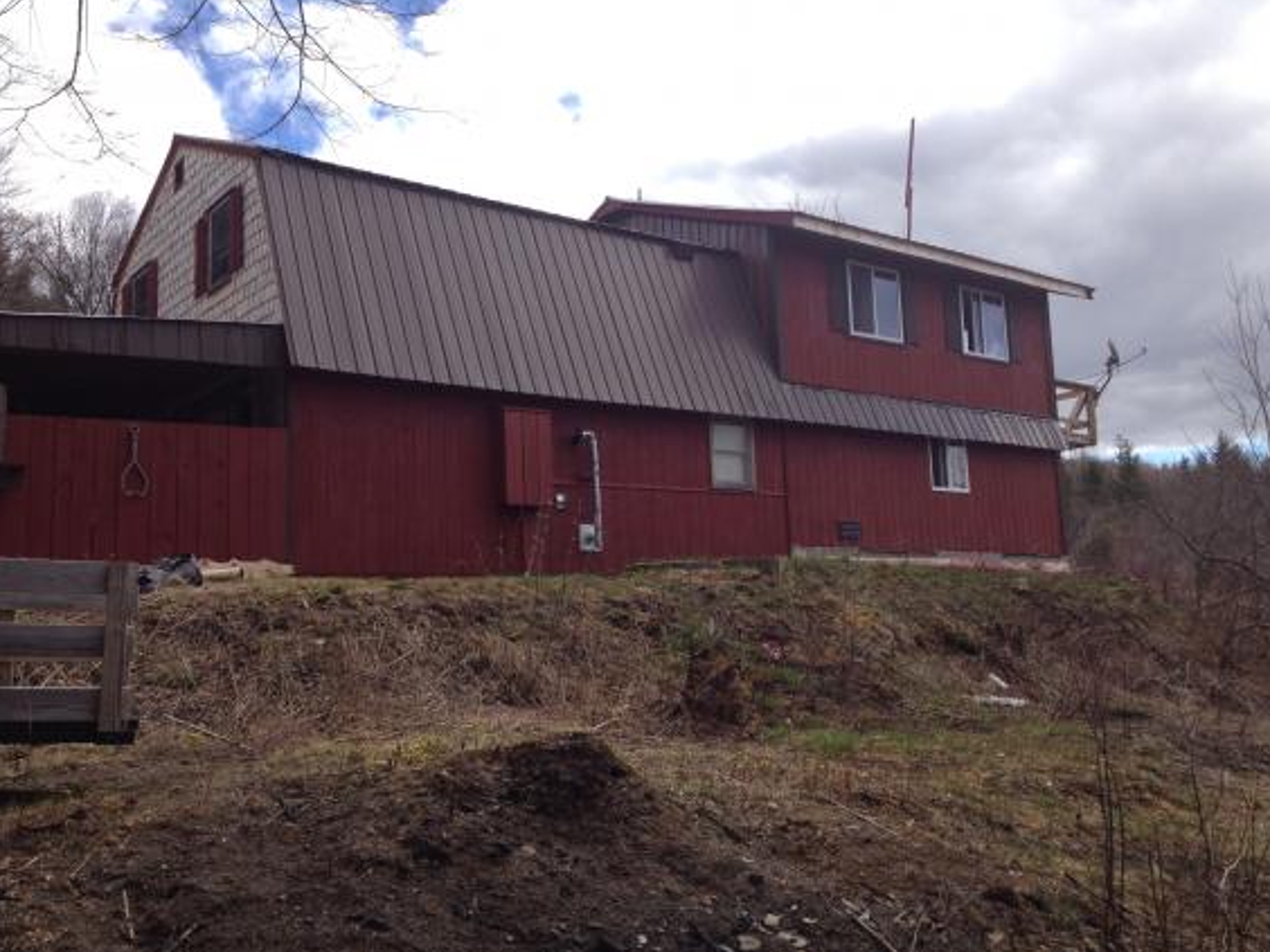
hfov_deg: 51.4
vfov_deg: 39.7
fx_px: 1321
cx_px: 649
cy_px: 468
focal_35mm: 36
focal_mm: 4.28
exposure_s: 1/1416
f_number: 2.4
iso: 50
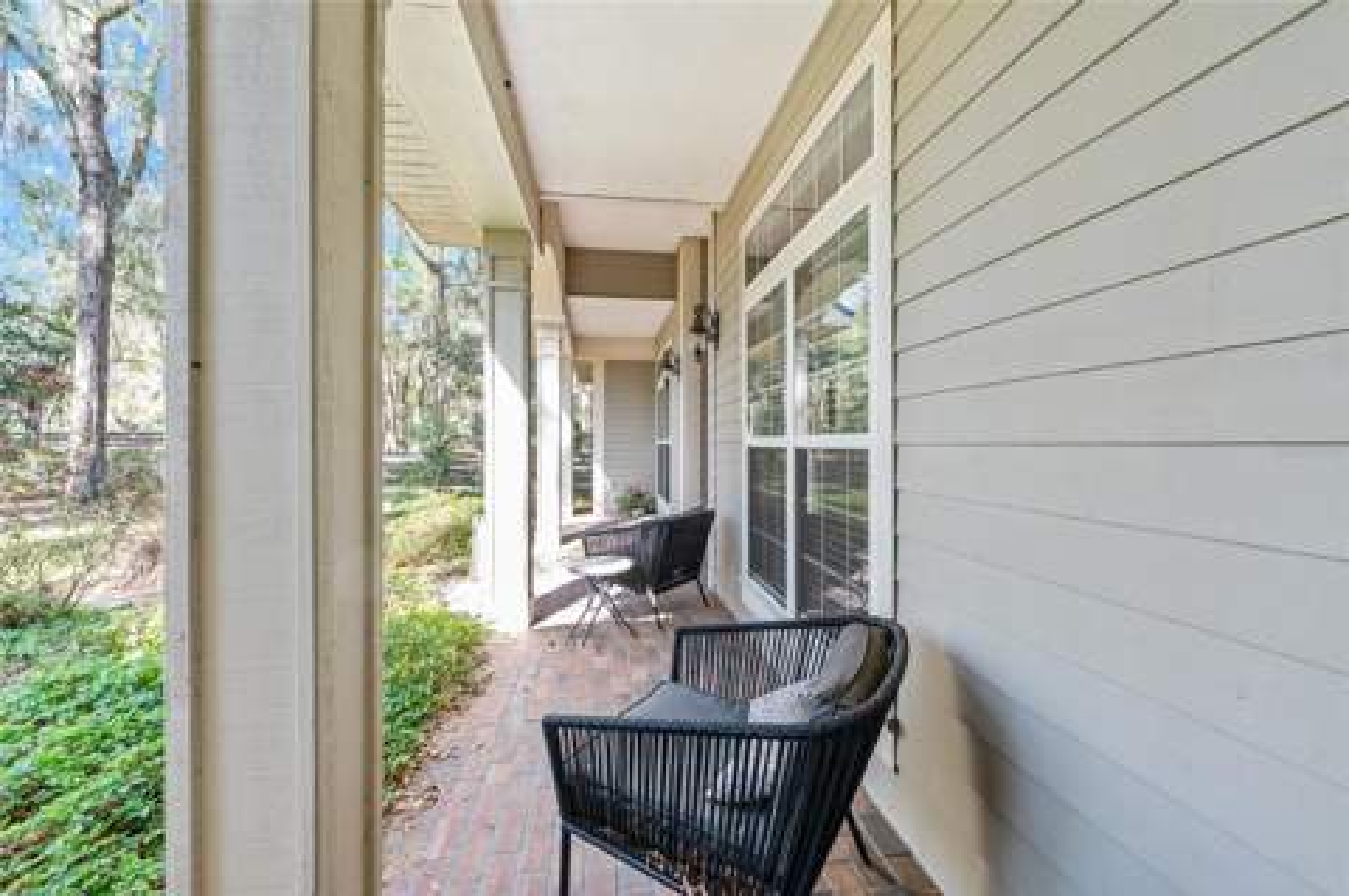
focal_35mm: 14
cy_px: 448
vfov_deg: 81.1
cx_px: 674
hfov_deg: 104.3
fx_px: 524
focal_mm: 14
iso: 400
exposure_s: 1/50
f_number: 7.1
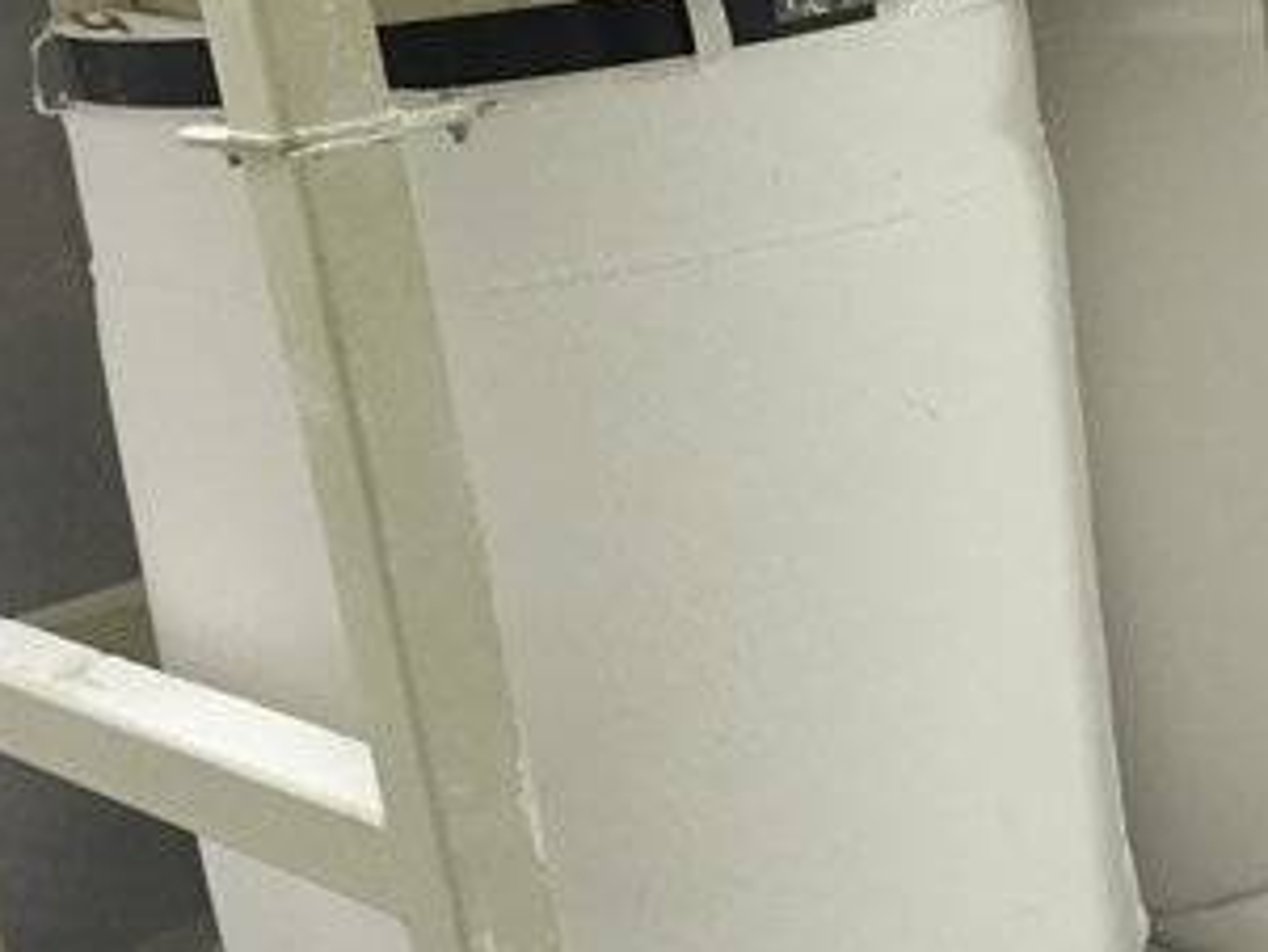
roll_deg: +5.3
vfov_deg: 19.1
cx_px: 1340
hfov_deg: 23.9
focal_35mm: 77
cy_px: 438
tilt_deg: -15.9
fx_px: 2822
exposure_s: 1/30
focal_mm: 4.15
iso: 125
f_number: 2.2
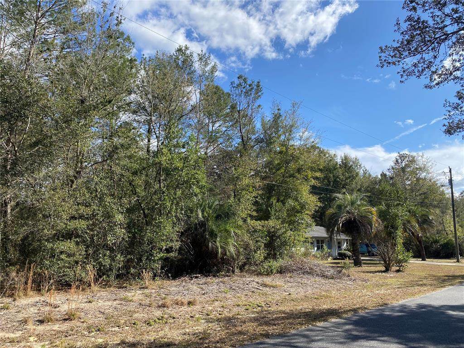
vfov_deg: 53.1
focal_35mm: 26
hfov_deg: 67.3
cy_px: 174
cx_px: 232
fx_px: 349
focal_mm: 4.25
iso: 32
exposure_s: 1/2066
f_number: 1.8
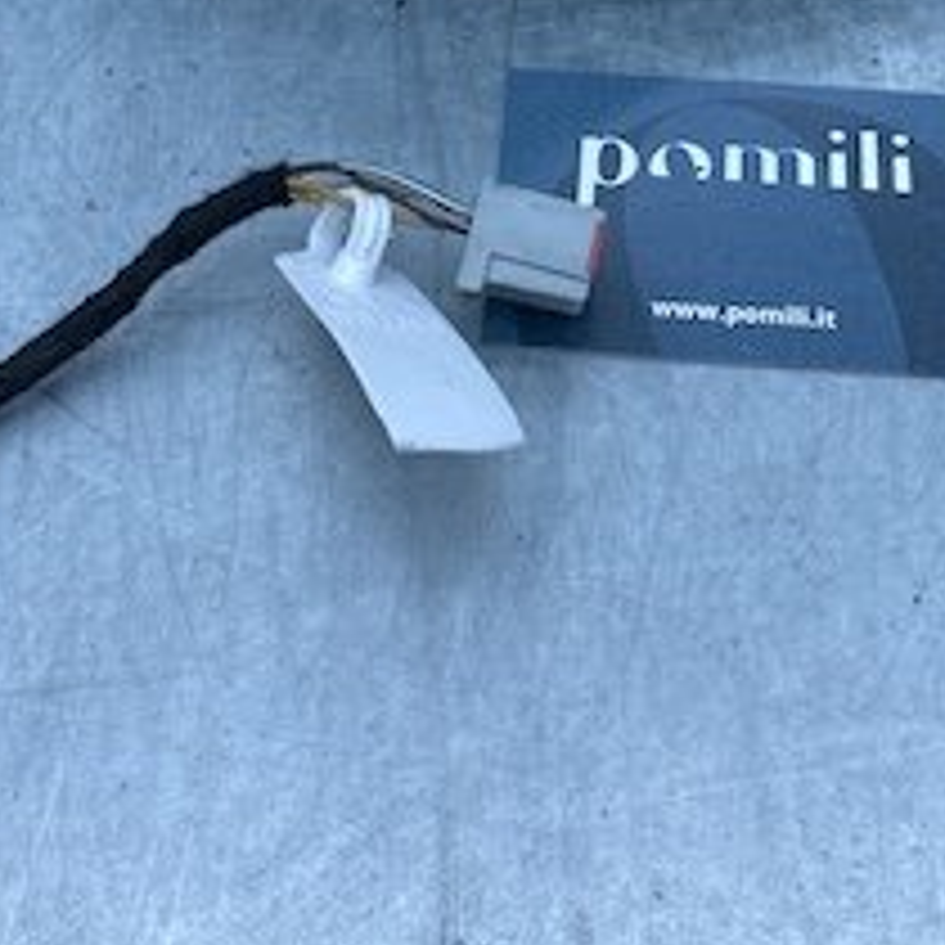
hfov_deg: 24.6
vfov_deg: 22.7
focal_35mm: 70
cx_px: 590
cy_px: -184
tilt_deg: -48.1
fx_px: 2162
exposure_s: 1/845
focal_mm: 4.25
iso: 32
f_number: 1.8
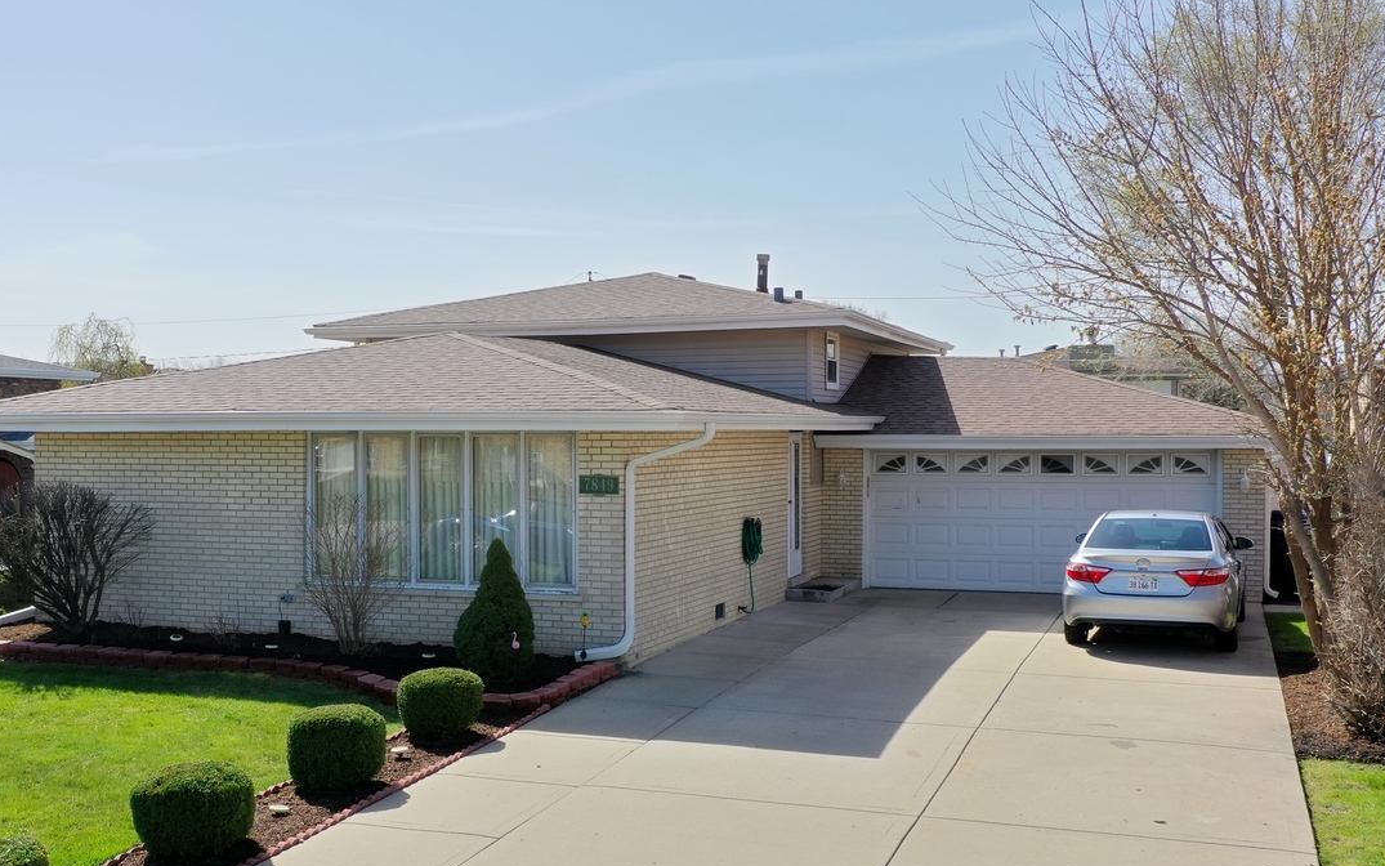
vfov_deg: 29.9
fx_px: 1623
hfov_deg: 45.9
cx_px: 544
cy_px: 465
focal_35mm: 43
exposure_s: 1/320
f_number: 5
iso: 100
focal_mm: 10.26
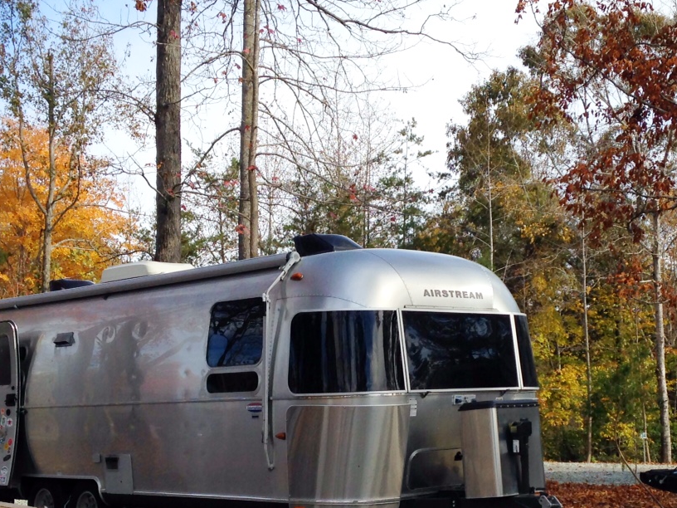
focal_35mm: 66
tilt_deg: -0.8
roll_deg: +1.4
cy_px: 360
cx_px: 413
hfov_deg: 29.3
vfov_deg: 22.1
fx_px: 1291
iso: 50
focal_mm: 4.12
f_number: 2.4
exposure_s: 1/889
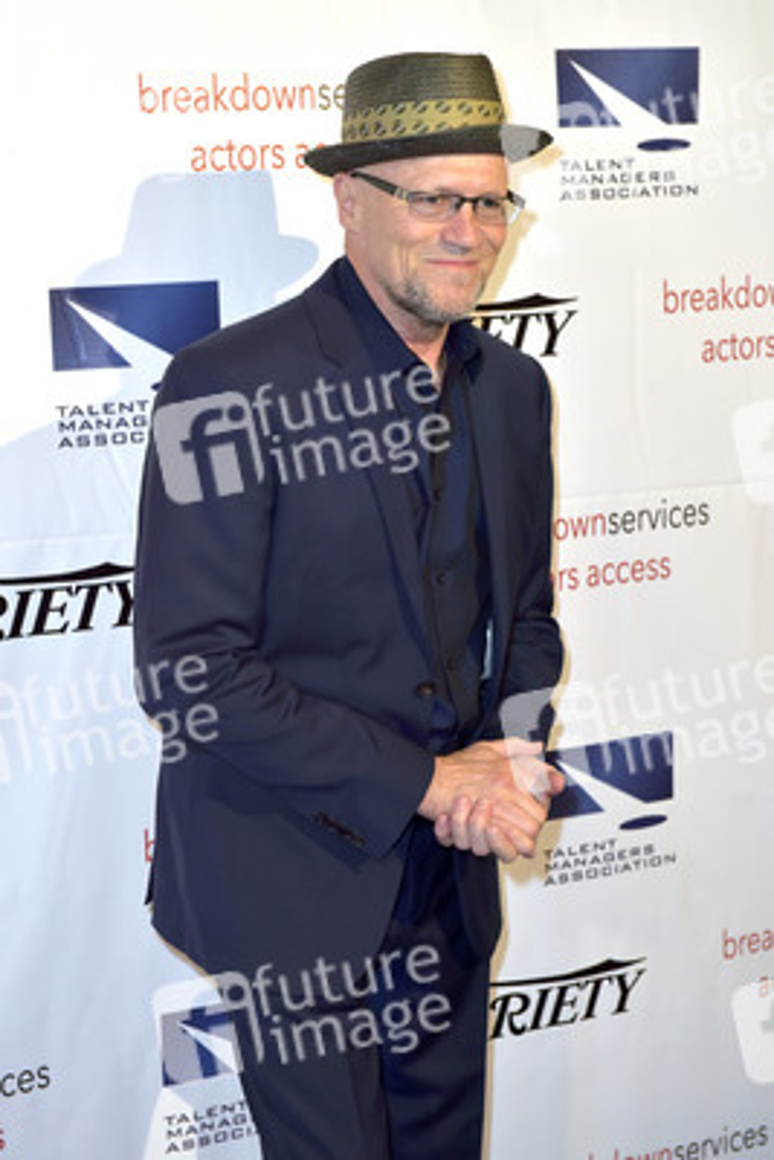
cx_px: 387
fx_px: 1998
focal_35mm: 62
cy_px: 580
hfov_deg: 21.9
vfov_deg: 32.4
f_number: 4.5
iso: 400
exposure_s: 1/320
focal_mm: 62
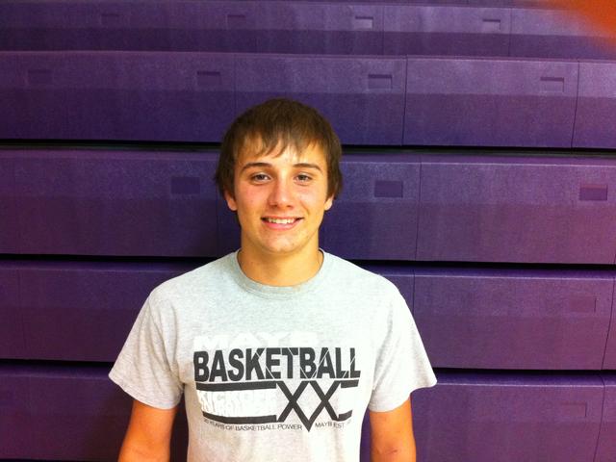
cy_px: 231
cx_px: 308
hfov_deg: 52.6
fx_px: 623
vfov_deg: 40.7
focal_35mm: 35
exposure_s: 1/15
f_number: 2.8
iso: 320
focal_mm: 3.85
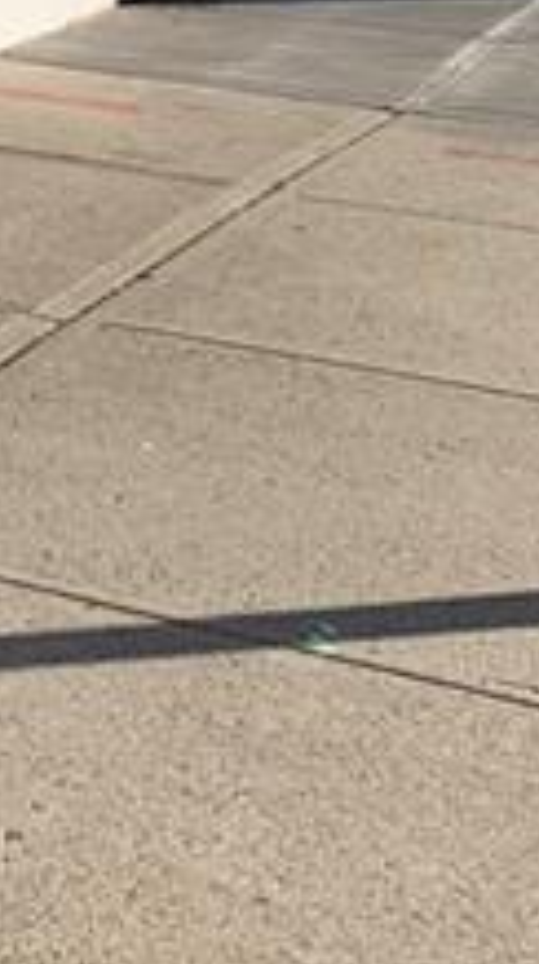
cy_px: -340
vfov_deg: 19.5
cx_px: -429
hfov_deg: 11.2
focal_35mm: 100
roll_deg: +0.2
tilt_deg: -2.3
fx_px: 2551
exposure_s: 1/2364
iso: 25
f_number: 1.8
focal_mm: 4.25
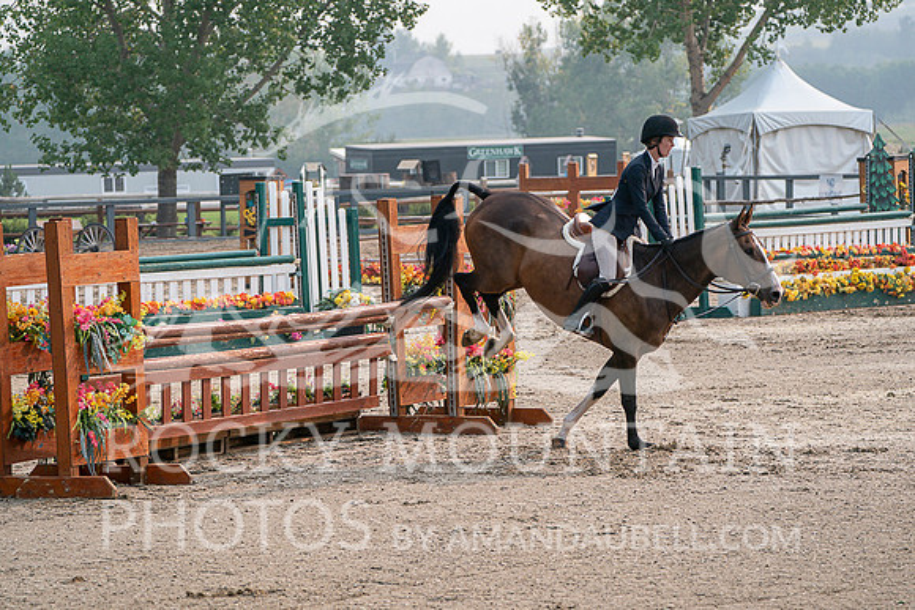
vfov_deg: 8.9
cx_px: 458
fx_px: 3915
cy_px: 305
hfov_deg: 13.3
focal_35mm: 154
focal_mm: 154
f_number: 5.6
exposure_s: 1/1000
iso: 500
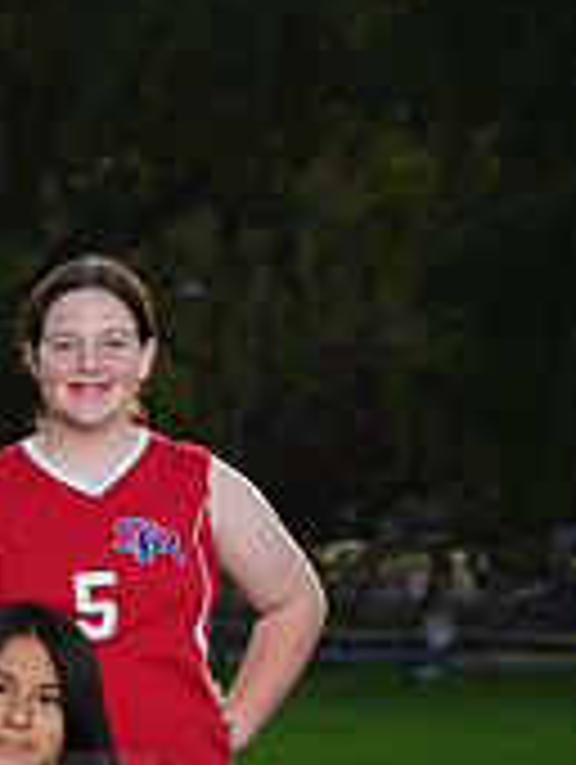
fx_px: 9273
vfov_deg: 4.7
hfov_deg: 3.5
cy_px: 812
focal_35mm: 419
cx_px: -716
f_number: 8
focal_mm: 128
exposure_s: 1/250
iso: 160
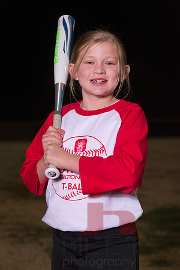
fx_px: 787
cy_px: 135
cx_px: 90
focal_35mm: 105
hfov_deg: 13.0
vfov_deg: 19.5
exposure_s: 1/500
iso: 2000
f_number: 5.6
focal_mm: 105
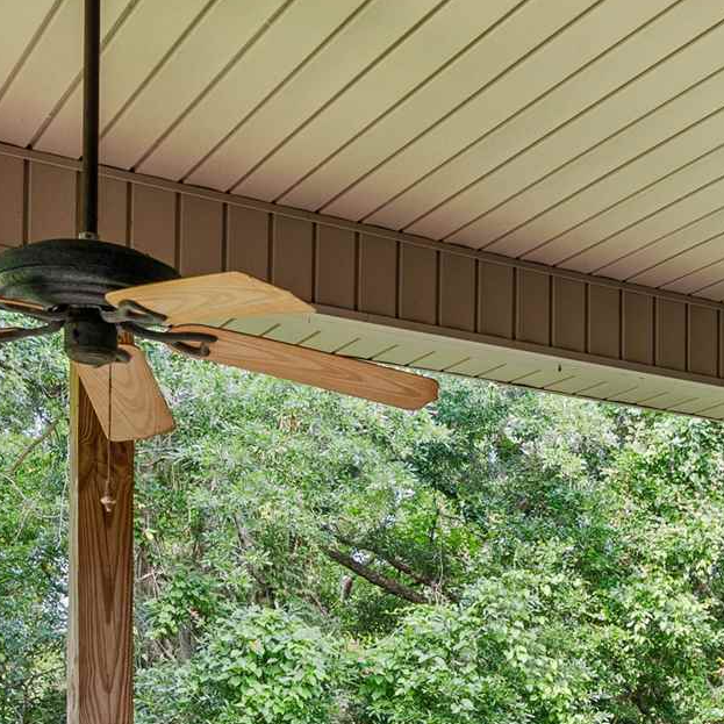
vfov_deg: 24.2
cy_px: 769
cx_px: 730
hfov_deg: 24.5
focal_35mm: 67
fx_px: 1585
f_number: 5.6
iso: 320
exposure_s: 1/20
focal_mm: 16
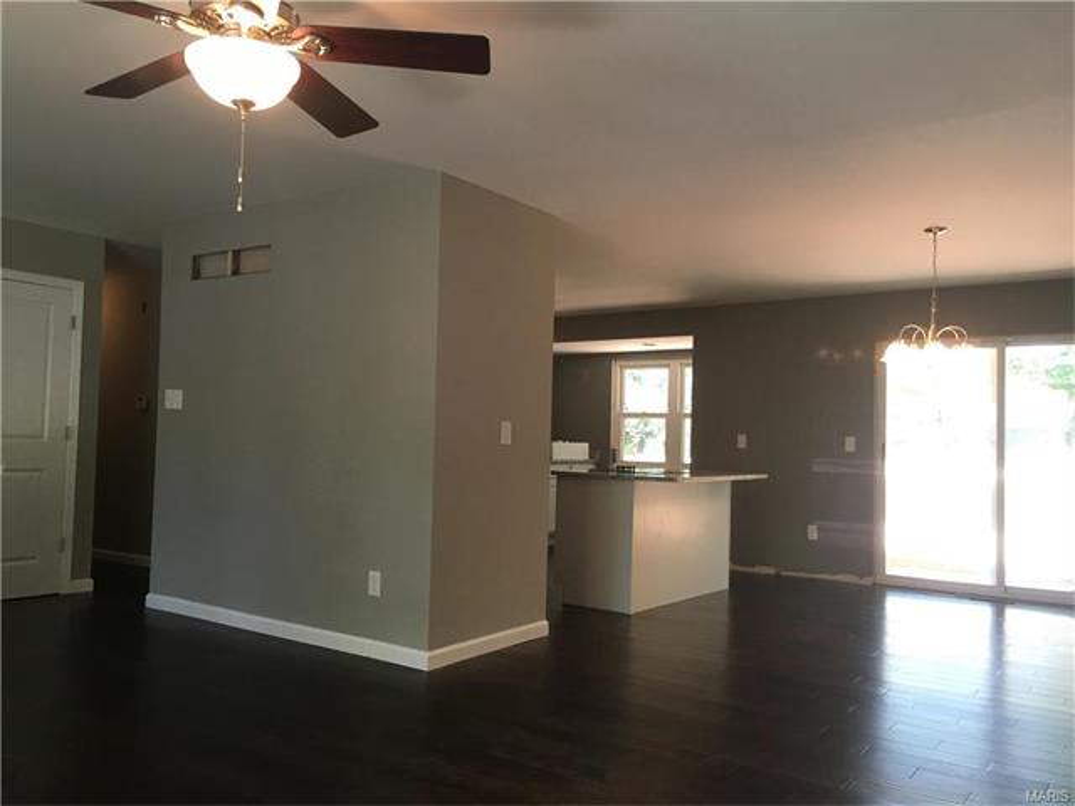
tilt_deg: +2.4
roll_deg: -1.1
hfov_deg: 61.7
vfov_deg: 48.2
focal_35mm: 29
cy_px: 403
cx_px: 538
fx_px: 901
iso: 40
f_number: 2.2
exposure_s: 1/30
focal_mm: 4.15
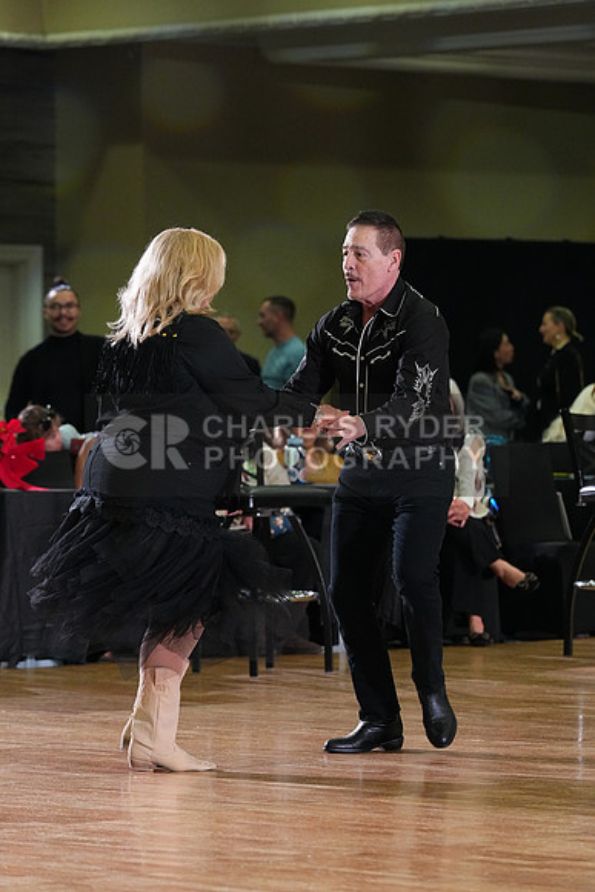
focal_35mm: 189
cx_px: 298
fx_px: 4682
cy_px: 446
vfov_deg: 10.9
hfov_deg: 7.3
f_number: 5.6
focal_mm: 189
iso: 6400
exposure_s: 1/320
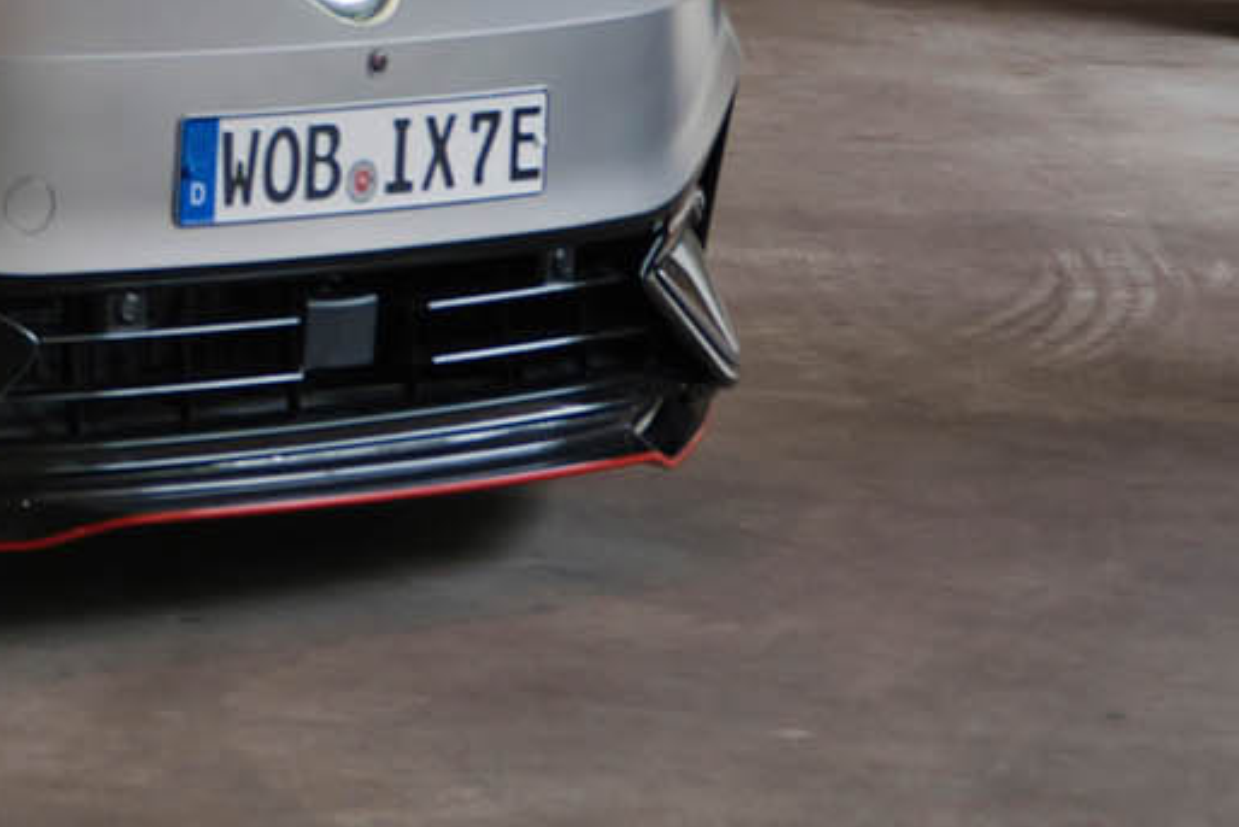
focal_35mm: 183
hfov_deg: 10.6
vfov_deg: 7.4
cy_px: -485
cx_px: -899
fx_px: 6300
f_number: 2.8
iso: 640
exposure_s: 1/20
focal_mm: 49
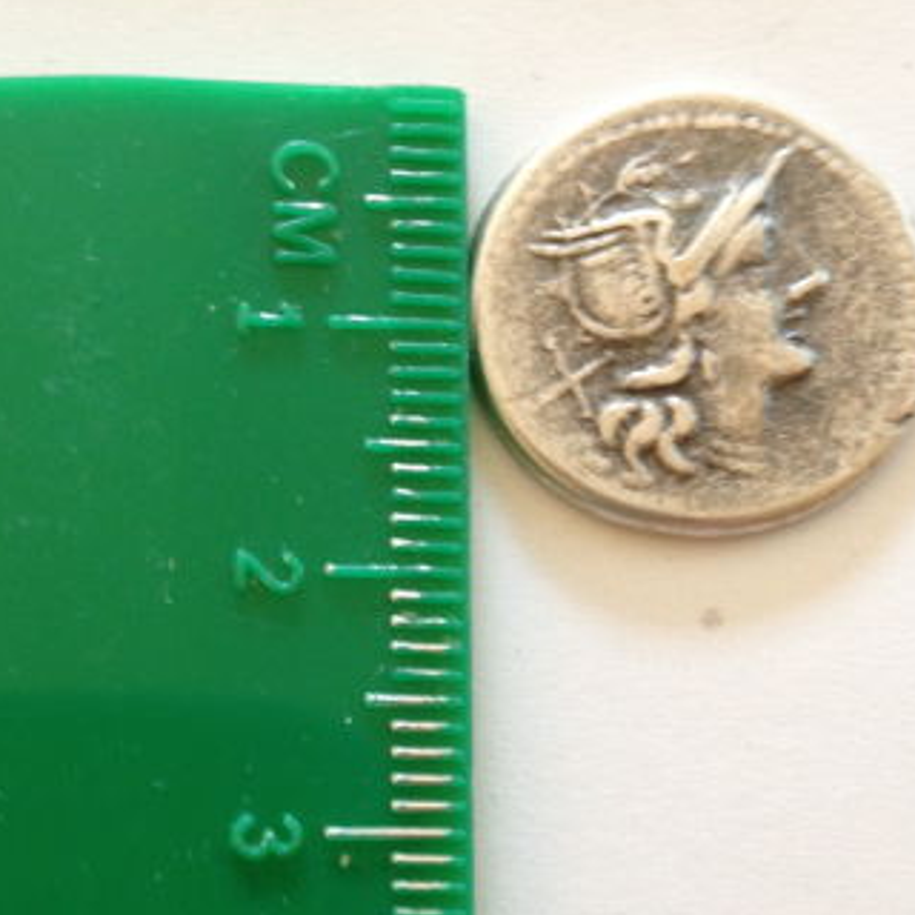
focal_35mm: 58
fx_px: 1735
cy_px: 592
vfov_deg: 29.4
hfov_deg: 29.6
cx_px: 446
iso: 100
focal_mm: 4.28
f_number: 2.4
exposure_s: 1/20
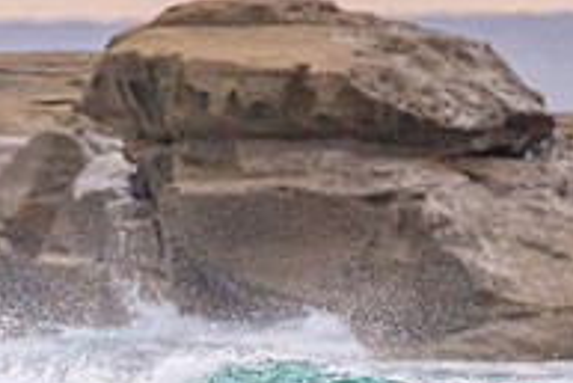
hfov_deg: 0.9
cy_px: 524
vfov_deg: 0.6
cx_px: 119
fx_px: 38371
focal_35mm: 2409
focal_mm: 800
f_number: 11
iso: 5000
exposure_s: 1/1250
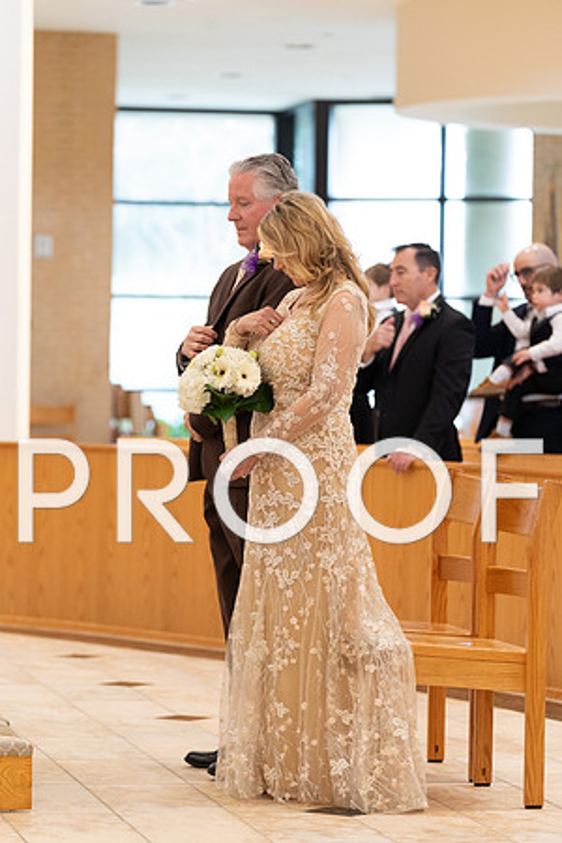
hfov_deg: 9.3
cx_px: 281
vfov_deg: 14.0
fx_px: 3442
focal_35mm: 147
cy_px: 422
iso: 3200
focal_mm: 147
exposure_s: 1/125
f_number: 4
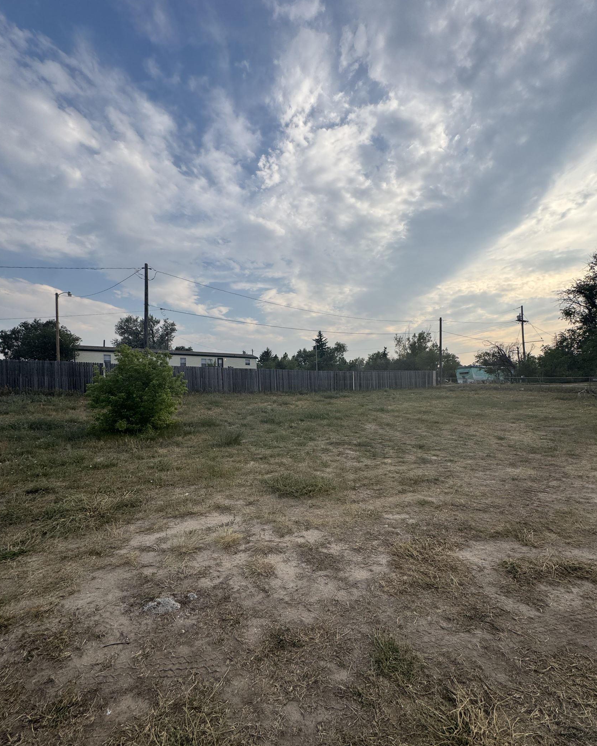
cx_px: 305
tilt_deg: +0.8
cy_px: 391
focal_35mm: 15
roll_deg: +1.2
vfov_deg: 96.7
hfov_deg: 84.0
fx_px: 331
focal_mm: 2.22
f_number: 2.2
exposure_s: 1/1143
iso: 50
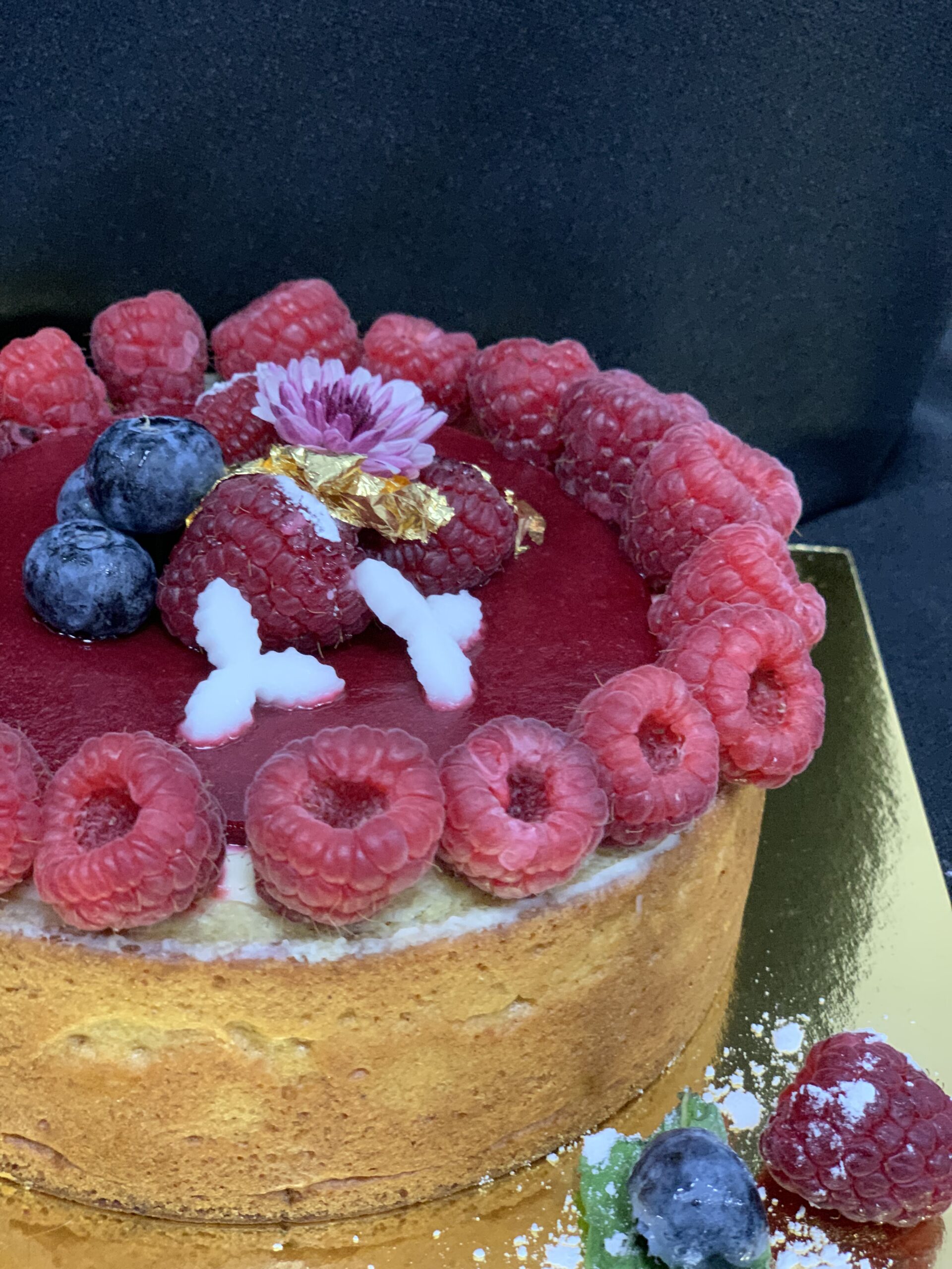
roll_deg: -4.4
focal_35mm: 52
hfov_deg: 28.0
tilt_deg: -34.1
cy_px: 634
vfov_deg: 36.8
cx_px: 476
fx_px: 1907
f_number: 2.4
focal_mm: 6
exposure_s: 1/50
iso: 320
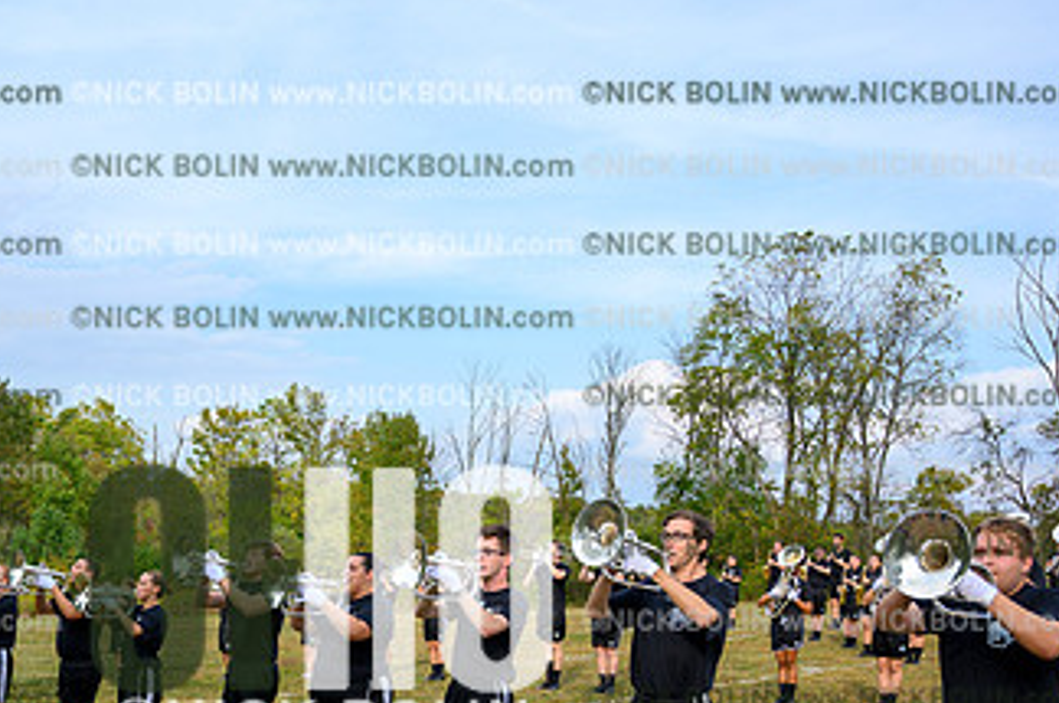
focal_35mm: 43
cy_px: 621
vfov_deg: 29.9
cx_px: 320
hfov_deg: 44.6
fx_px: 1263
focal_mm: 24
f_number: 4.5
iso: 200
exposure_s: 1/800
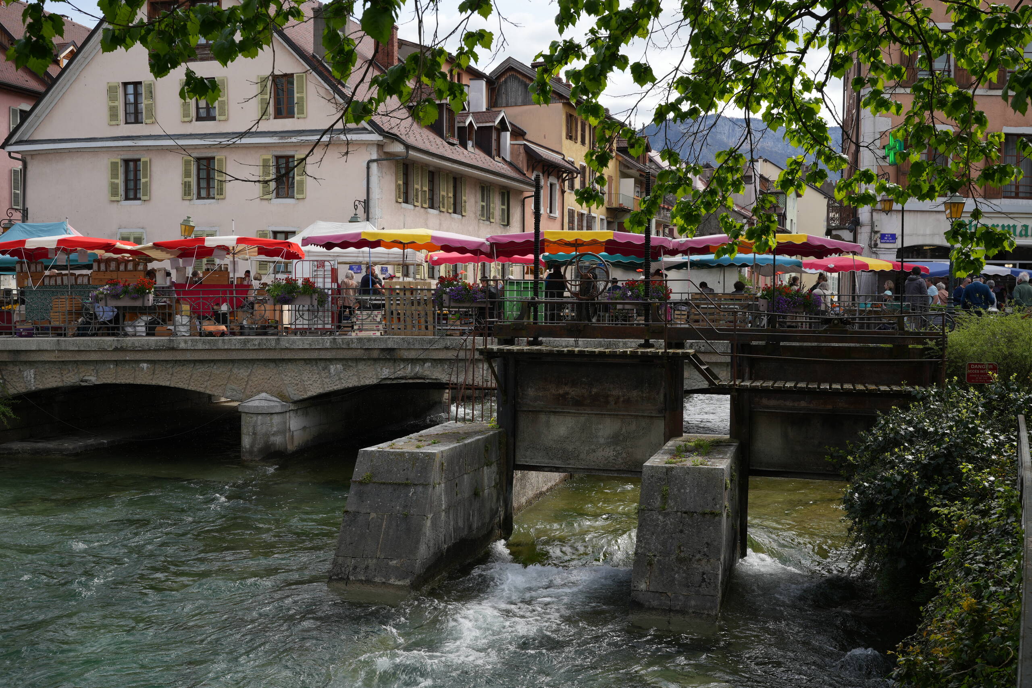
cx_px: 516
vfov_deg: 38.4
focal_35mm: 34
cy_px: 344
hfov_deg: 55.1
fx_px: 989
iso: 100
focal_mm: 34.5
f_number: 10
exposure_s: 1/100
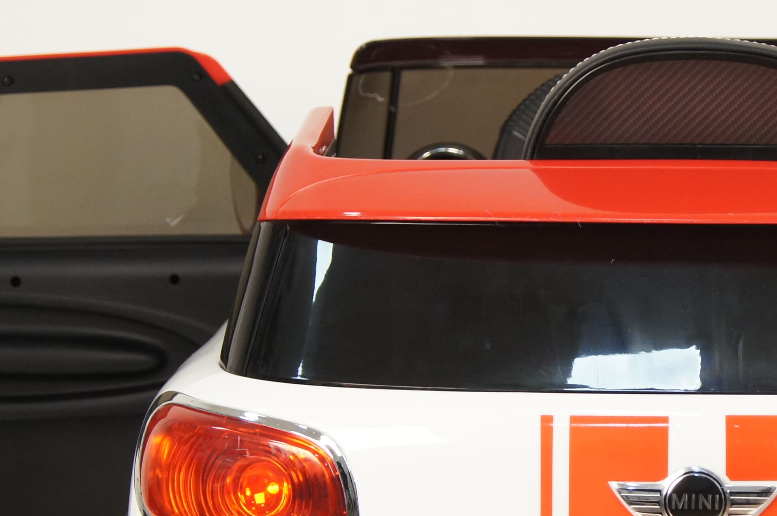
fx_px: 3583
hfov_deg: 12.3
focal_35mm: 166
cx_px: 680
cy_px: 408
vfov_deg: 8.2
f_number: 5.6
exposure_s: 1/60
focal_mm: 45
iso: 800
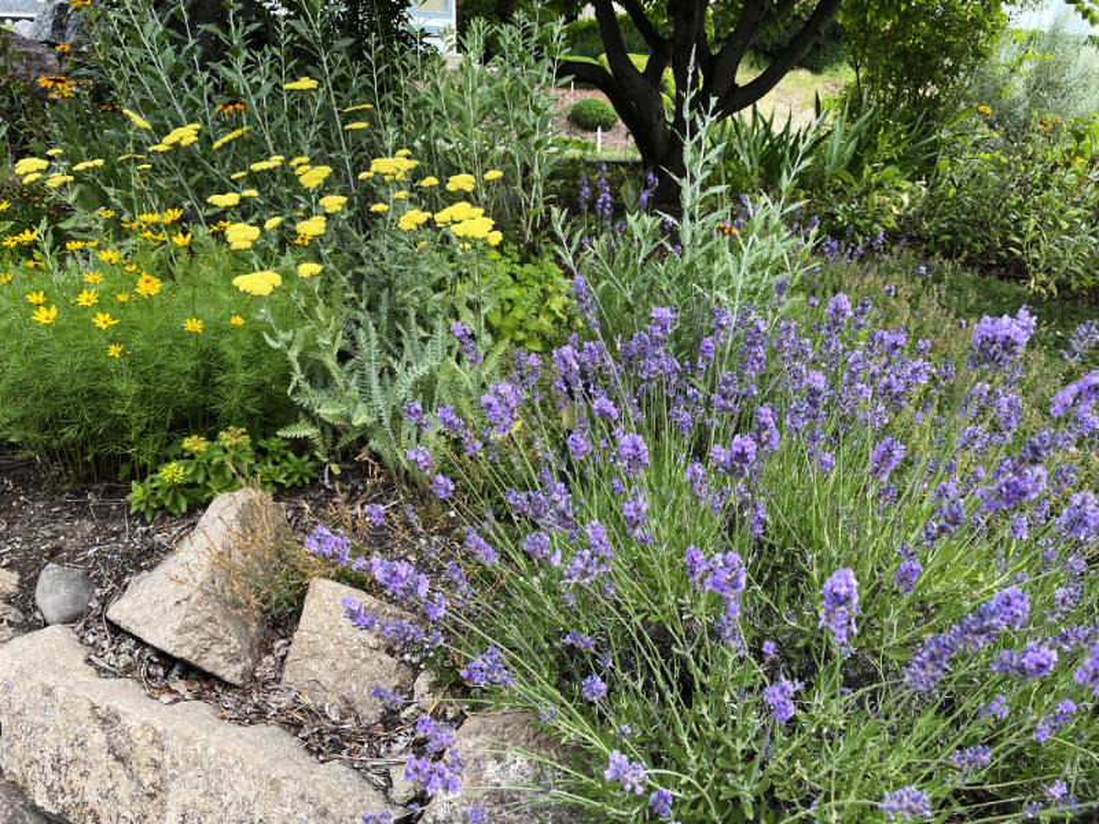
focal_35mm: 26
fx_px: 825
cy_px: 412
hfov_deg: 67.3
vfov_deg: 53.1
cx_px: 550
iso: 32
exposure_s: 1/245
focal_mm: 4.2
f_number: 1.6
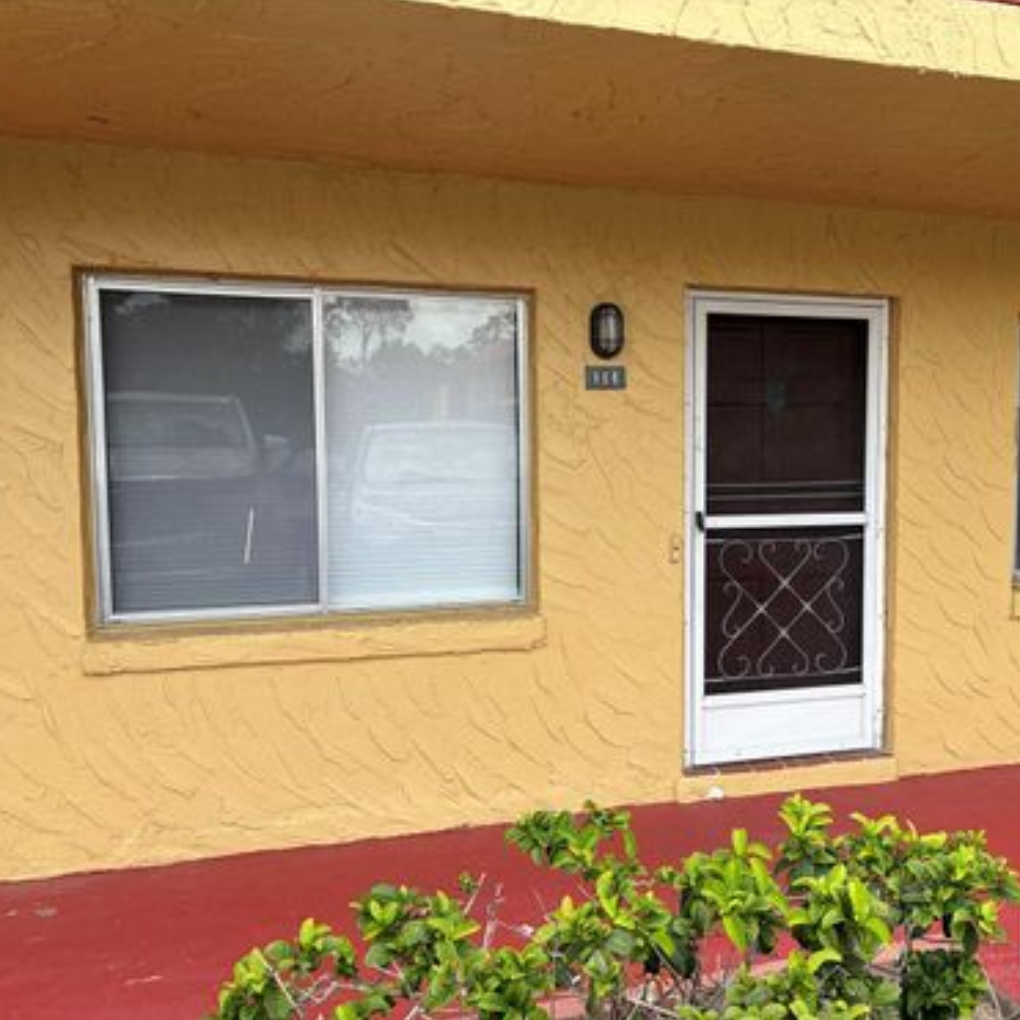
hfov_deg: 51.7
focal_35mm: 31
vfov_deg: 52.5
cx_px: 663
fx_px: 1033
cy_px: 510
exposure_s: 1/850
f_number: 1.6
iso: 50
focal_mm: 5.96
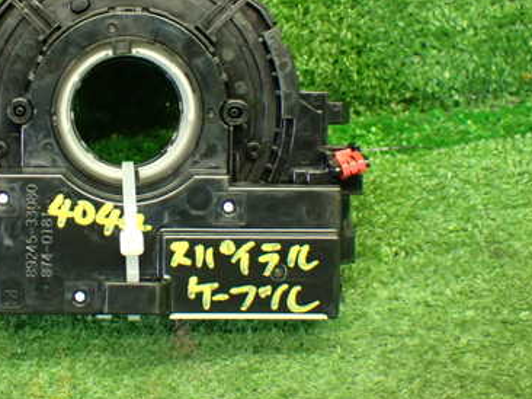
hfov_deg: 23.6
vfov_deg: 18.0
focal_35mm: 82
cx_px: 137
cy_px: 162
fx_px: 1259
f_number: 3.2
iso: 1000
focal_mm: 9.01
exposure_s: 1/50
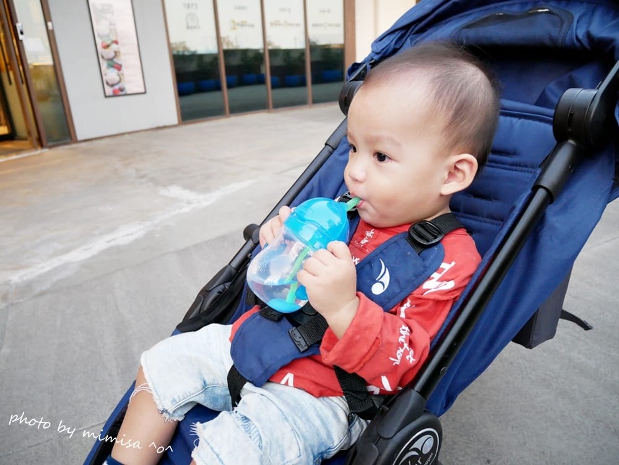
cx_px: 310
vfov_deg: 56.9
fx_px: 429
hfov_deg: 71.6
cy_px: 232
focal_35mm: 24
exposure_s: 1/60
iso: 1600
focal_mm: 12
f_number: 3.5
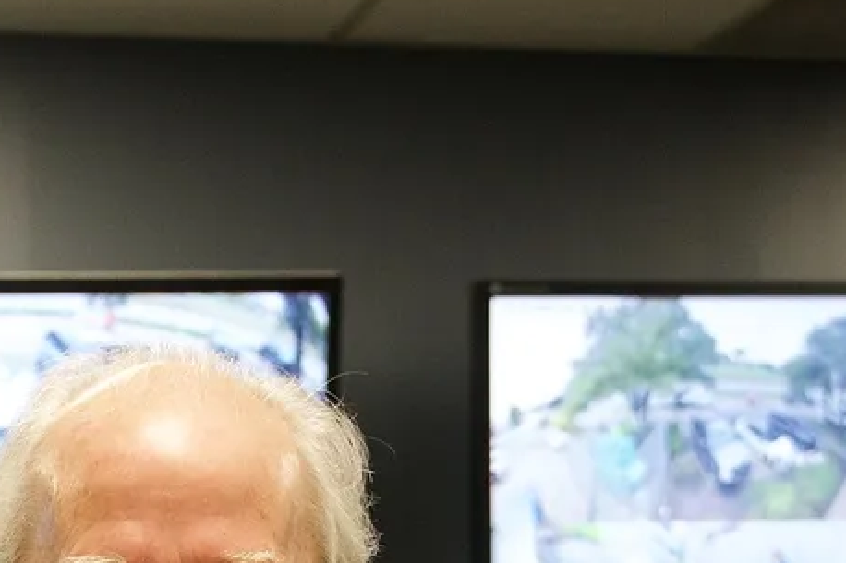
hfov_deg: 17.2
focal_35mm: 118
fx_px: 2772
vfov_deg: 11.3
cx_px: 137
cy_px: 711
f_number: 4.5
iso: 2000
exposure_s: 1/160
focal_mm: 30
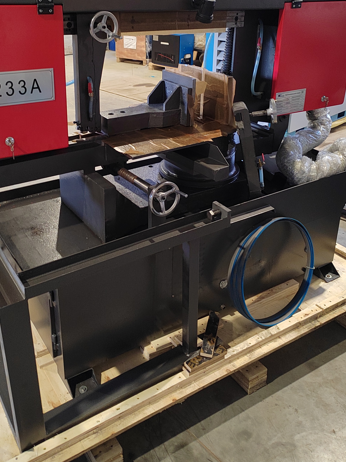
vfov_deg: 51.9
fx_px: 466
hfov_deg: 40.6
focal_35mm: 35
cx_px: 142
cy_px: 166
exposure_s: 1/50
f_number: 1.9
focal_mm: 5.52
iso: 1597
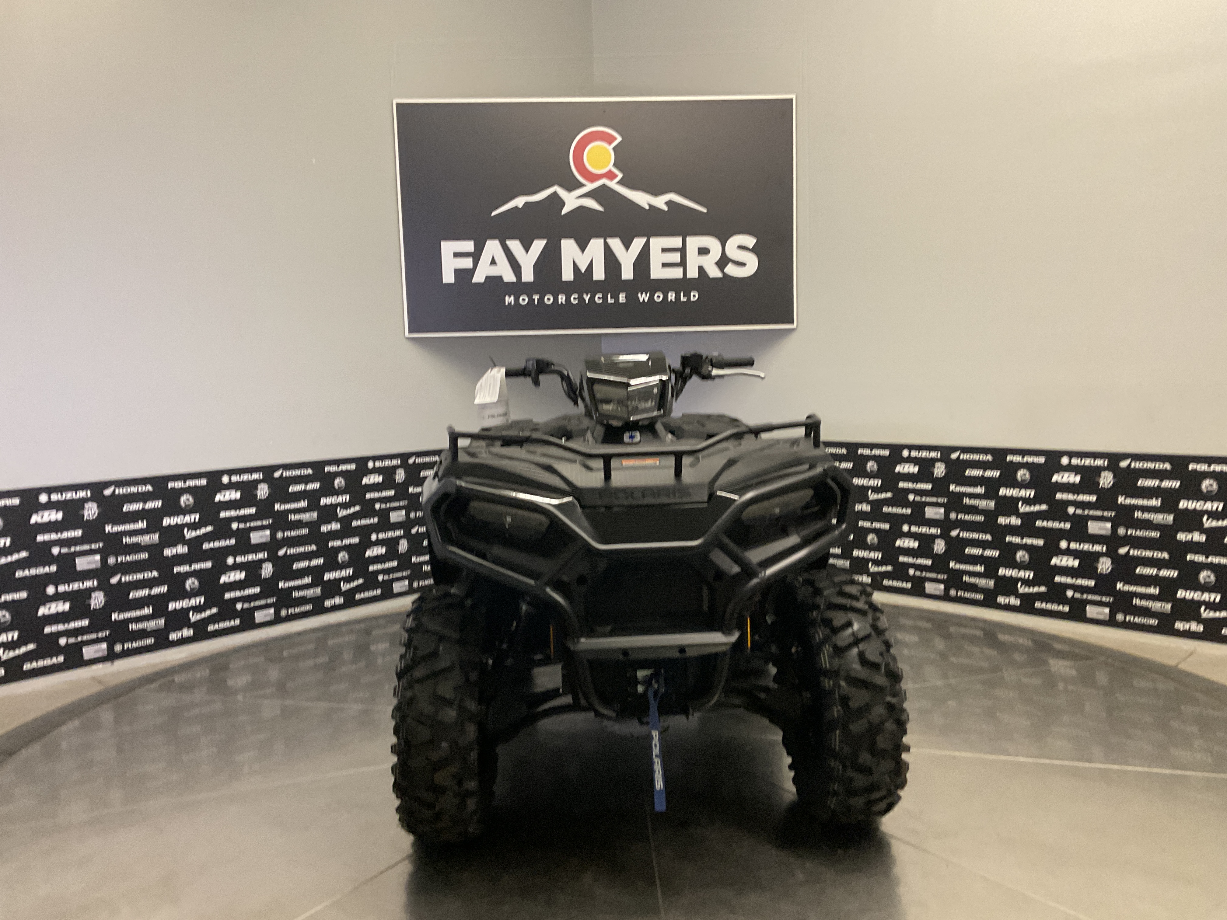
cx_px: 614
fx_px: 1028
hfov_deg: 61.7
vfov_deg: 48.2
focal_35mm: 29
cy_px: 460
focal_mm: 3
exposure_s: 1/60
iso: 200
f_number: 1.8
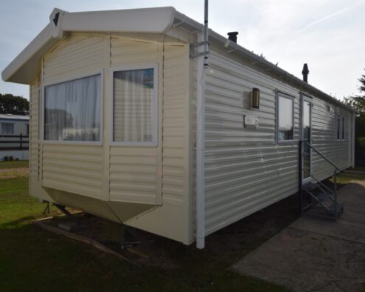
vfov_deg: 58.7
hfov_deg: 70.1
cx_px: 162
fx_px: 259
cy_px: 147
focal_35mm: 24
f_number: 13
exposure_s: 1/200
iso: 100
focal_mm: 14
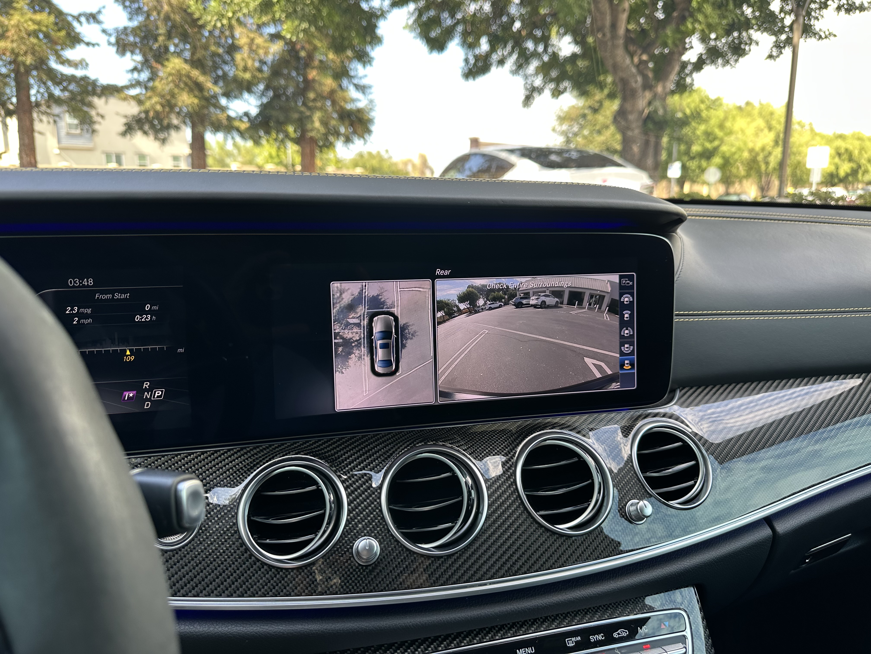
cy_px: 327
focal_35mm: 24
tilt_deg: -10.6
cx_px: 436
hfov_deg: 71.6
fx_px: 604
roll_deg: +0.2
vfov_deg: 56.8
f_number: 1.78
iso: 64
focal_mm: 6.86
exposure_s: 1/169
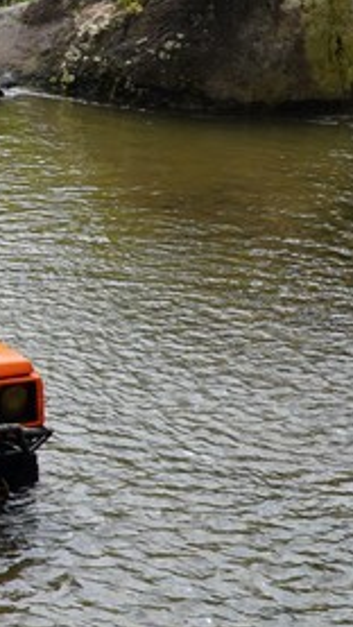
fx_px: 2609
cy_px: 189
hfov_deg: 7.1
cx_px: -643
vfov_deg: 13.7
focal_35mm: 157
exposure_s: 1/400
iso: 100
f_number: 5
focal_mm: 27
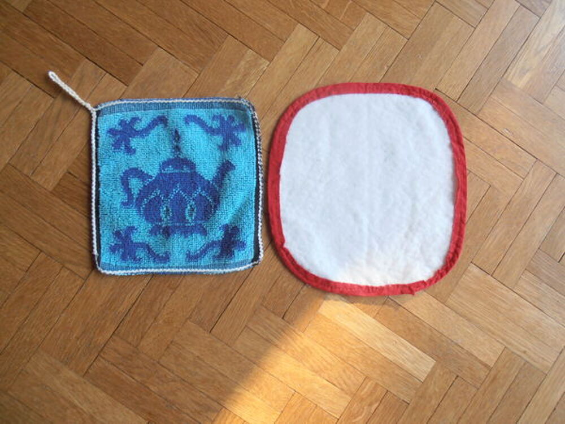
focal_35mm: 24
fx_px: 392
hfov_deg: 71.6
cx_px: 282
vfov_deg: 56.8
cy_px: 212
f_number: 3
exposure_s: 1/60
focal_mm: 4.2
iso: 80
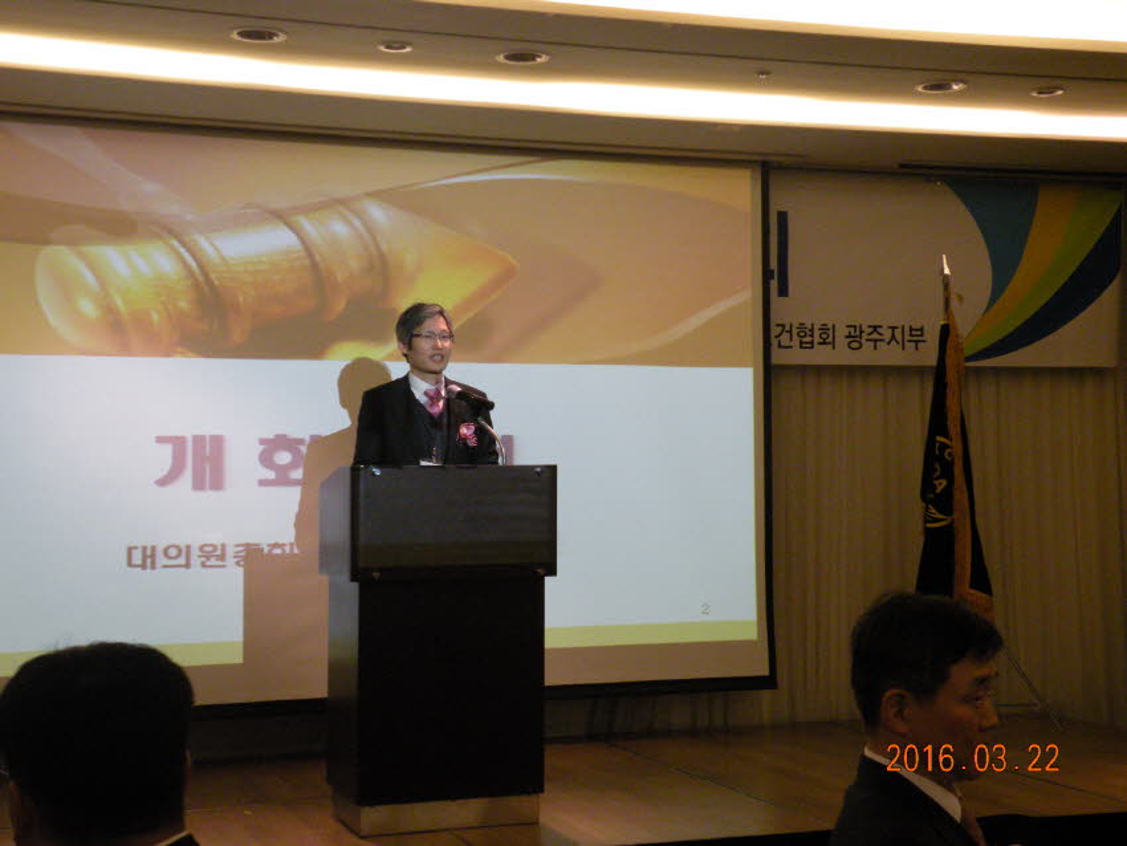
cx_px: 564
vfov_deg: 26.1
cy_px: 423
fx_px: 1824
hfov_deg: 34.3
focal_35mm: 56
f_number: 3.5
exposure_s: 1/60
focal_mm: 9.8
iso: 355
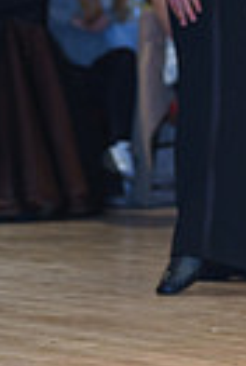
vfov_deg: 5.1
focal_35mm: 401
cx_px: 321
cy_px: -134
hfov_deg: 3.4
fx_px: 4088
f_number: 4.5
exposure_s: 1/60
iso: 800
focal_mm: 117
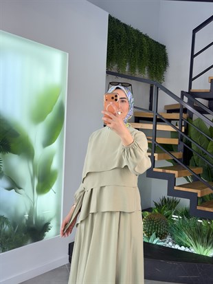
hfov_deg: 30.3
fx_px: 394
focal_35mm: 48
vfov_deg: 39.6
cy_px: 142
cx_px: 106
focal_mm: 6.76
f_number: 1.78
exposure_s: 1/190
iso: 80
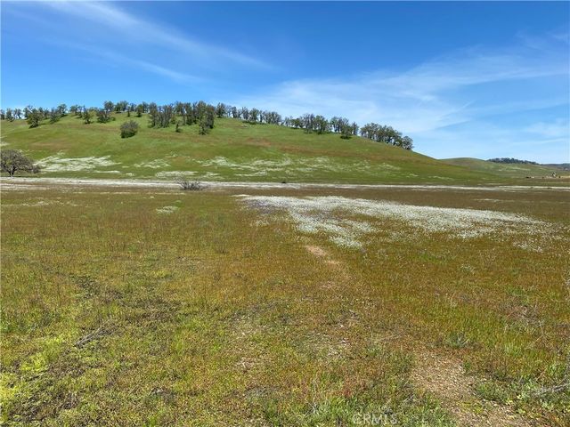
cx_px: 285
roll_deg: +0.9
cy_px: 214
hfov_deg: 67.3
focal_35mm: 26
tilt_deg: -3.7
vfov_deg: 53.1
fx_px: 428
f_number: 1.8
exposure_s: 1/2513
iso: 32
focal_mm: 4.25
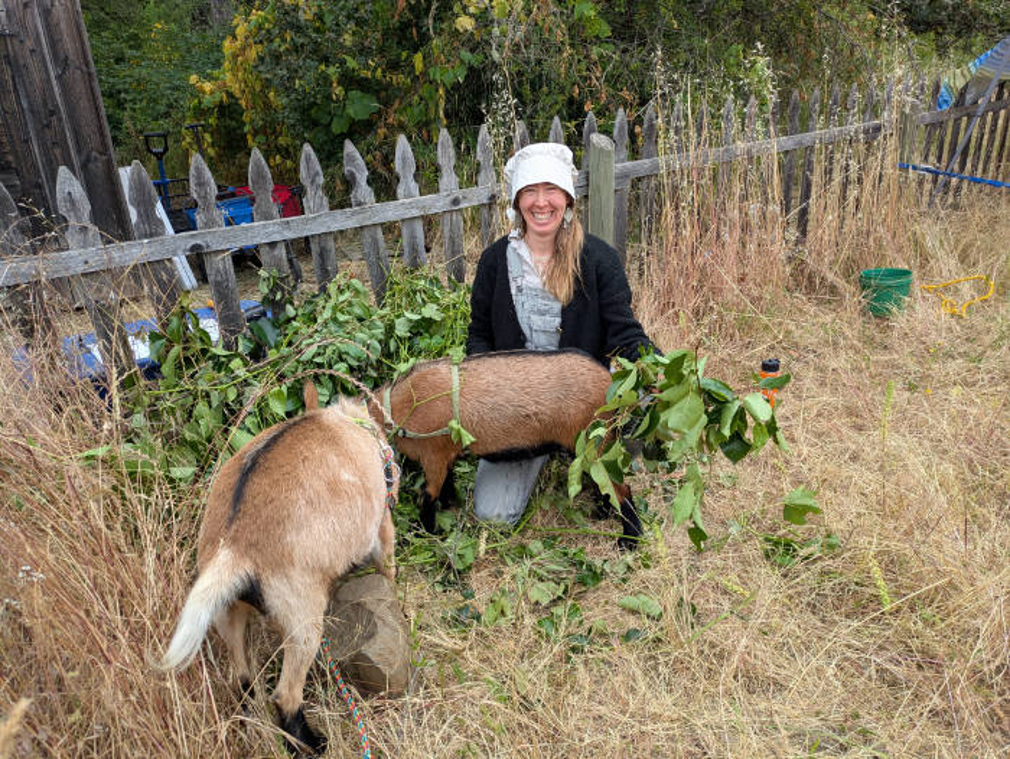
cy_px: 380
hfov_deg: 69.4
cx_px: 505
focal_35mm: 25
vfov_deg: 54.9
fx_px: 730
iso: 43
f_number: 1.9
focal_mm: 5.4
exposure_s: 1/372
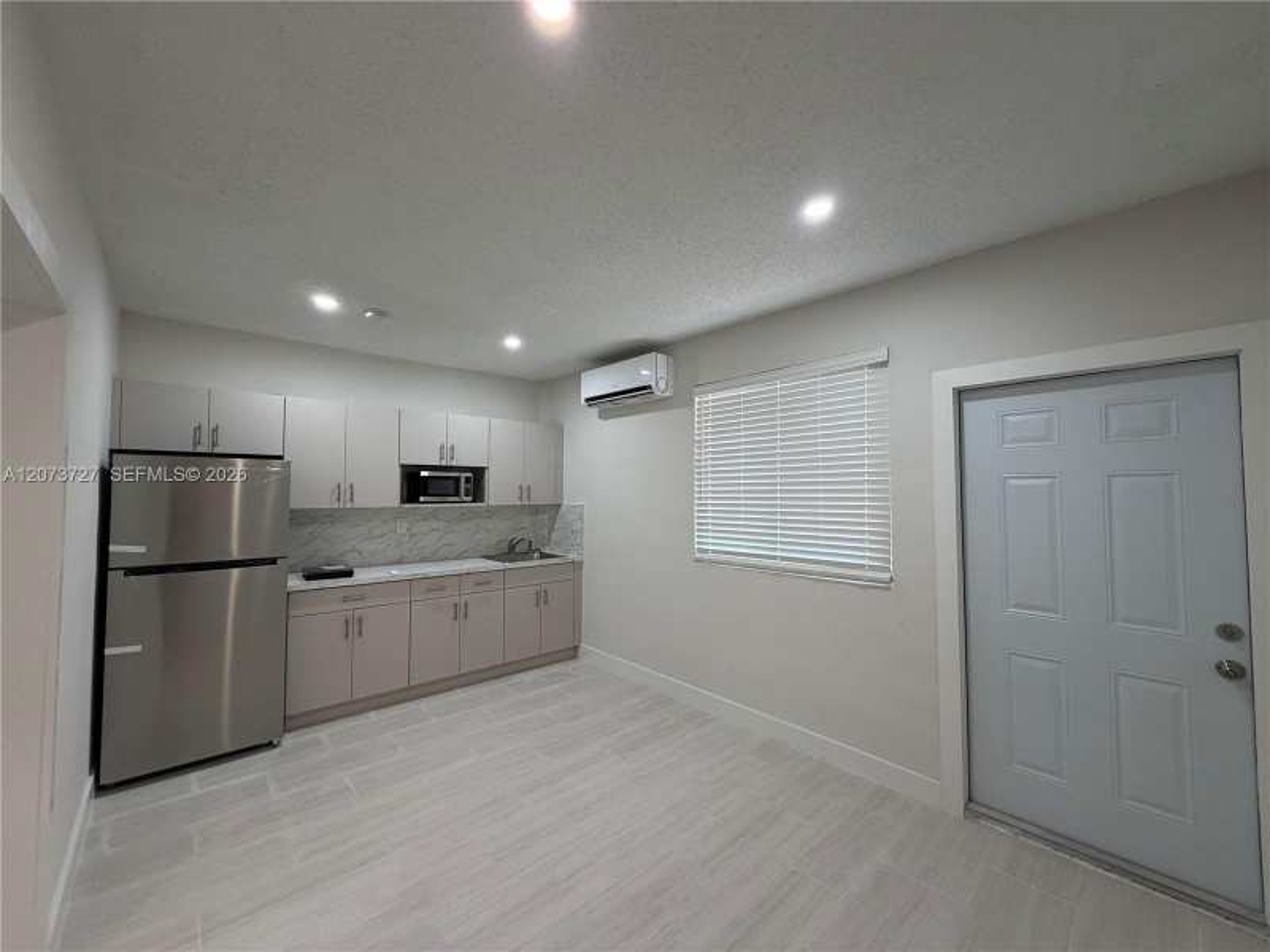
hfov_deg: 102.1
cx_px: 635
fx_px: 514
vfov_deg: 85.7
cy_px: 476
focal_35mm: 14
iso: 250
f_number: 2.2
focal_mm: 2.22
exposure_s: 1/120
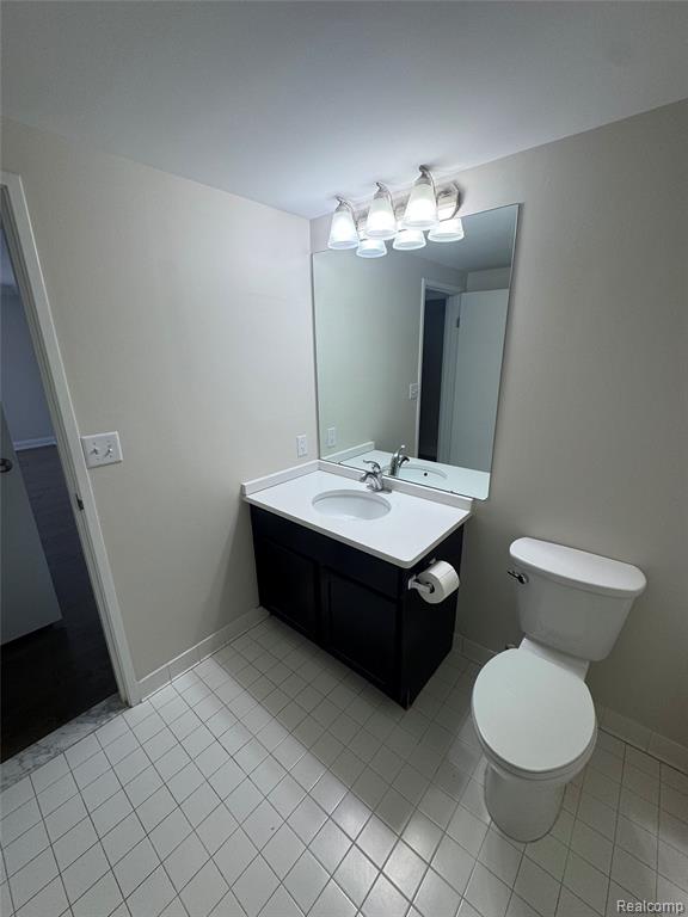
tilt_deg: -17.1
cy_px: 458
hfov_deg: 85.7
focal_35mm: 14
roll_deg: +1.2
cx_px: 344
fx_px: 371
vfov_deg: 102.1
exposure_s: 1/120
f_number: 2.2
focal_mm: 2.22
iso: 100
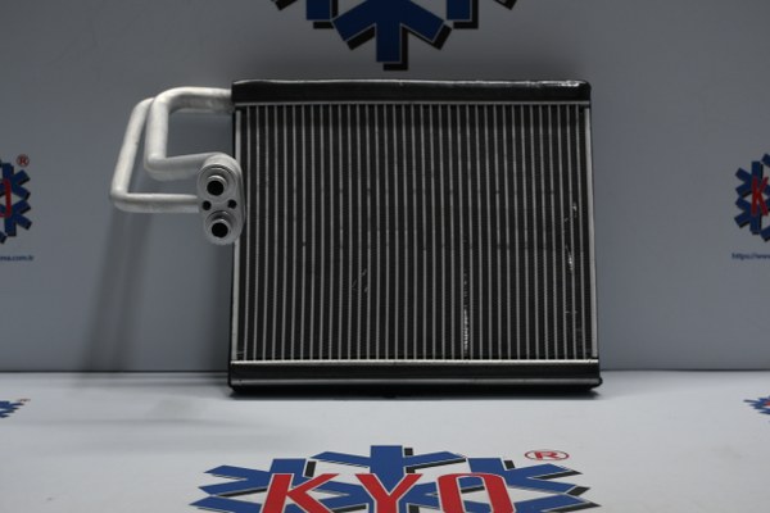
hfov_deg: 35.1
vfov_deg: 23.8
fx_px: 1219
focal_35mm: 57
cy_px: 256
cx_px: 385
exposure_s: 1/60
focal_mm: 38
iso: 500
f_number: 5.6
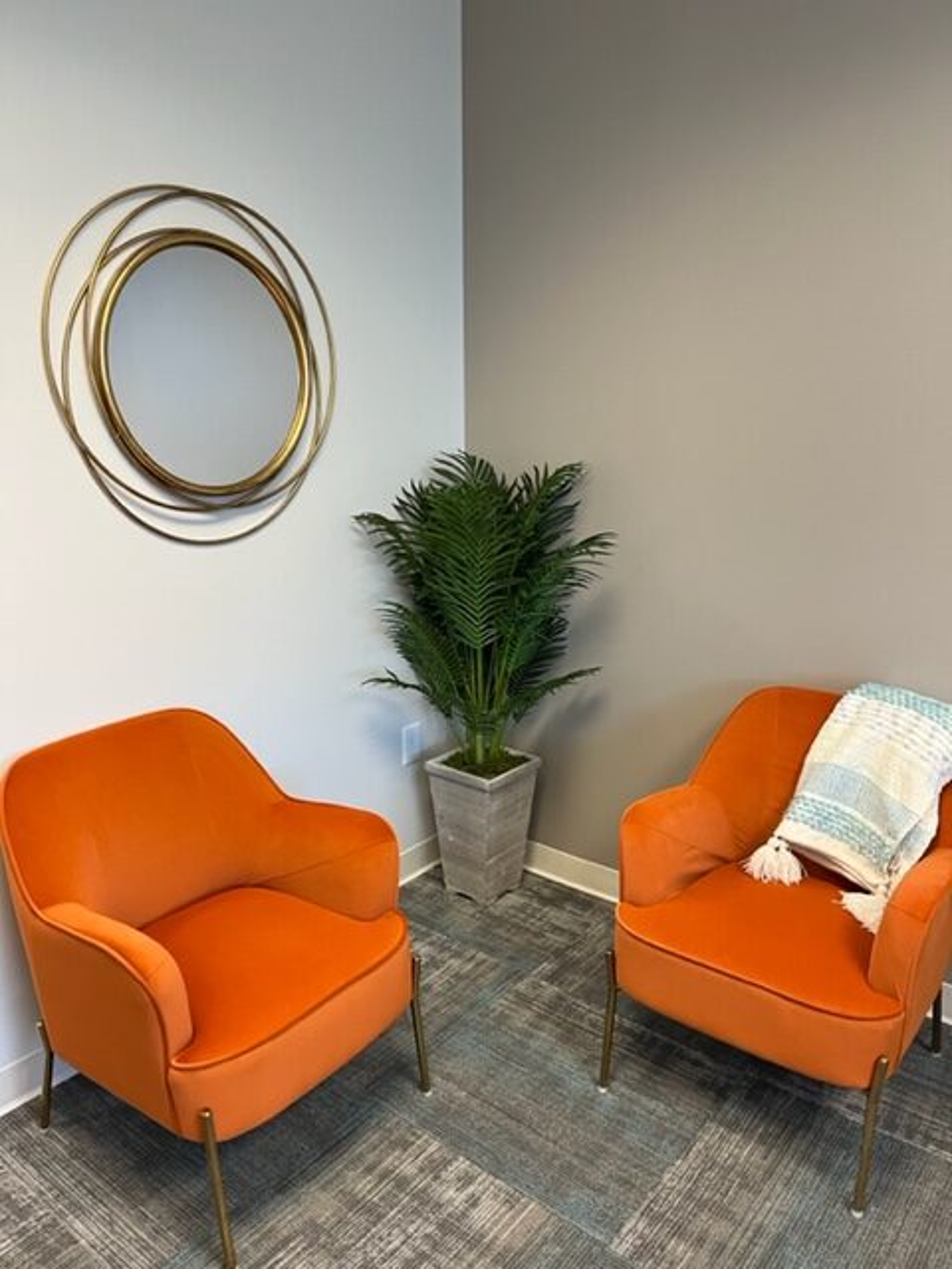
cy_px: 634
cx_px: 476
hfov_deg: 53.1
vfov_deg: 67.3
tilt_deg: -14.3
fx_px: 953
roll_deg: +0.5
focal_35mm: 26
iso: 100
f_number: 1.6
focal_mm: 5.1
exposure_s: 1/60
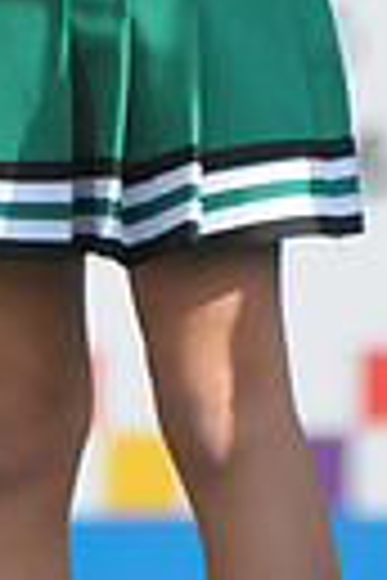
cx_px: 236
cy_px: -333
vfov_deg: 0.8
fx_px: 43437
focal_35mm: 2694
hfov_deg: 0.5
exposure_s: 1/8000
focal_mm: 400
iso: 1600
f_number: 4
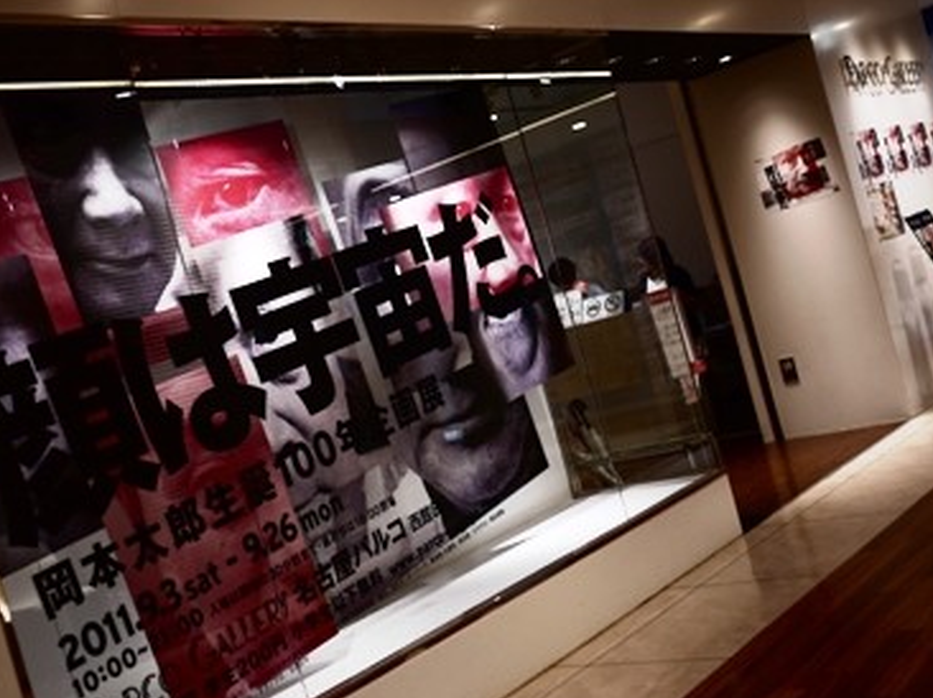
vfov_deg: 29.6
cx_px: 385
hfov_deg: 38.8
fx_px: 1320
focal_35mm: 49
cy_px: 382
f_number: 1.7
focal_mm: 20
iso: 100
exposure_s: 1/60
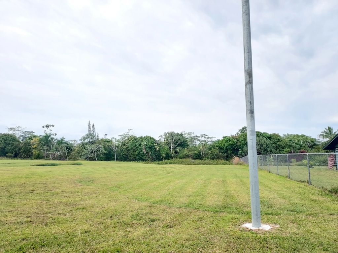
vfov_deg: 56.8
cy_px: 126
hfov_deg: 71.6
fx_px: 234
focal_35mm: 24
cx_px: 169
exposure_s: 1/120
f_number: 1.8
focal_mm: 4.6
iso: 64
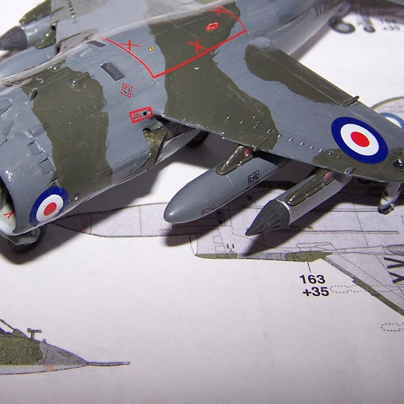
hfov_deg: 25.9
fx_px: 871
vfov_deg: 25.9
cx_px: 117
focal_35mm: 66
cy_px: 121
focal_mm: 6.3
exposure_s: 1/60
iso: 80
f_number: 2.8
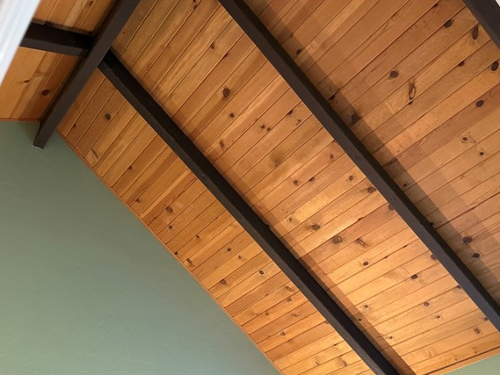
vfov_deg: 51.3
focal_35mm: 27
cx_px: 262
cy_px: 208
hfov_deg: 65.3
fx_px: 390
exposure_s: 1/30
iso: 800
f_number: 1.78
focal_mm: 6.76
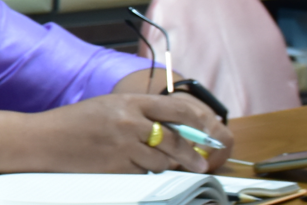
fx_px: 2687
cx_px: -395
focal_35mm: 315
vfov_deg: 4.4
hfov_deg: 6.3
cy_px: -64
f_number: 6.3
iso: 560
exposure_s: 1/15
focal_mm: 32
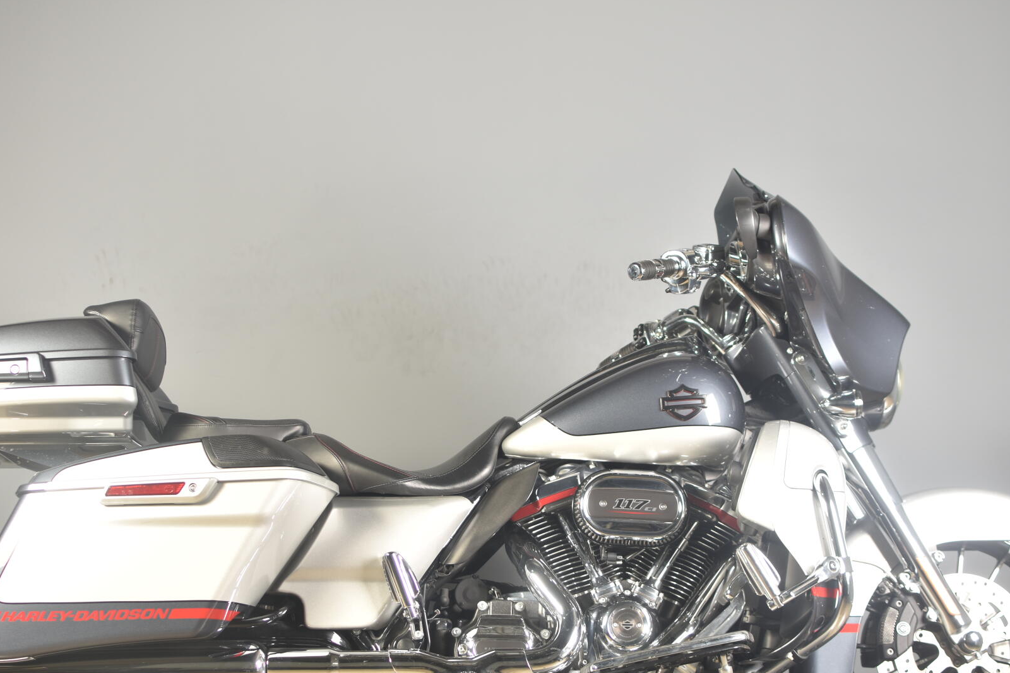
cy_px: 396
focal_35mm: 66
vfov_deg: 20.7
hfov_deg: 30.7
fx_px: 1841
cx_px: 487
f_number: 3.2
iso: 100
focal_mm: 35
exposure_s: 1/160
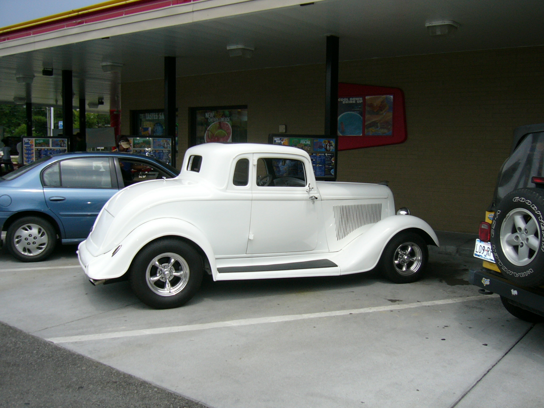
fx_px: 550
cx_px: 272
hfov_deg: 52.6
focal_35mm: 35
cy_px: 204
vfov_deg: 40.7
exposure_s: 1/200
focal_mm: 5.8
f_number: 8
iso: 100
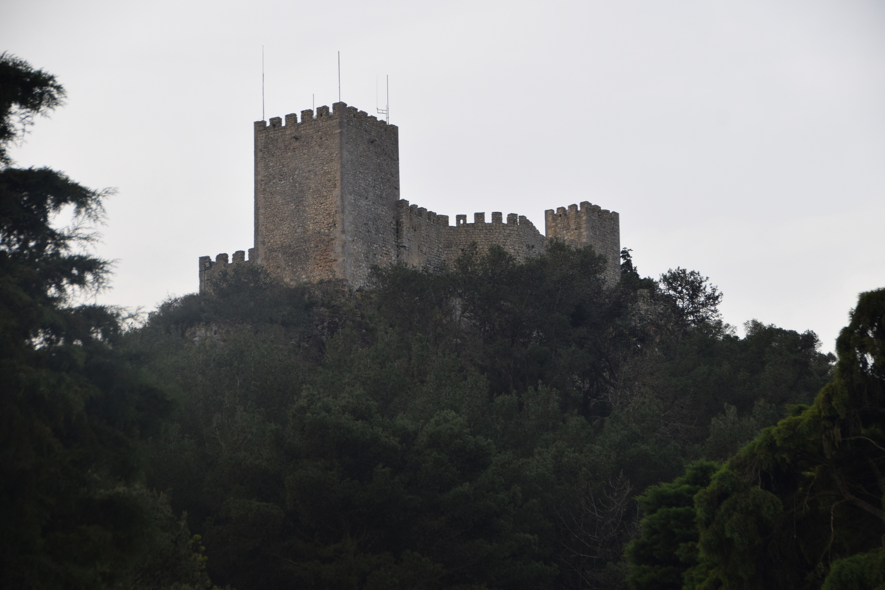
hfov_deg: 15.9
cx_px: 442
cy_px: 295
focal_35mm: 129
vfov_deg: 10.6
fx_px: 3171
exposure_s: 1/250
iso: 250
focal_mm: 86
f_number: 8
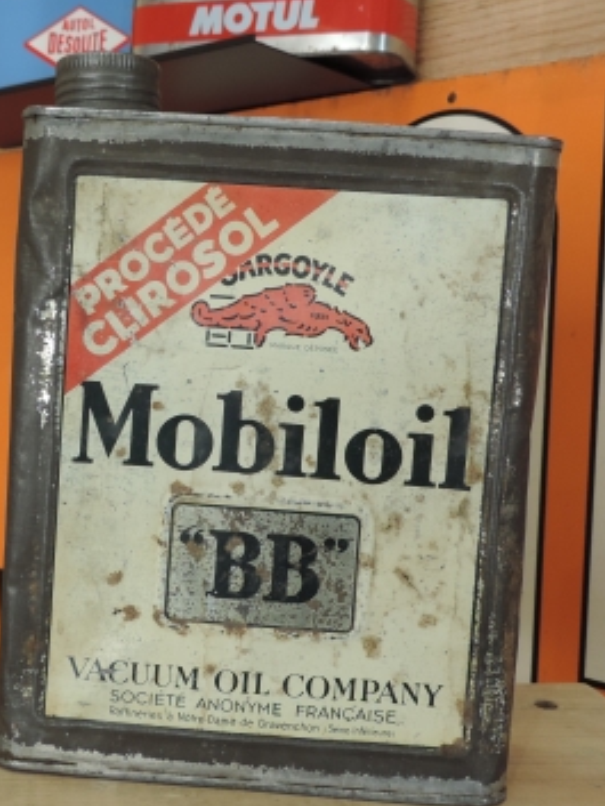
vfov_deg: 37.5
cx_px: 196
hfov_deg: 28.4
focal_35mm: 51
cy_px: 393
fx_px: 1188
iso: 140
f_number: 3.1
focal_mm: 5.3
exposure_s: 1/30
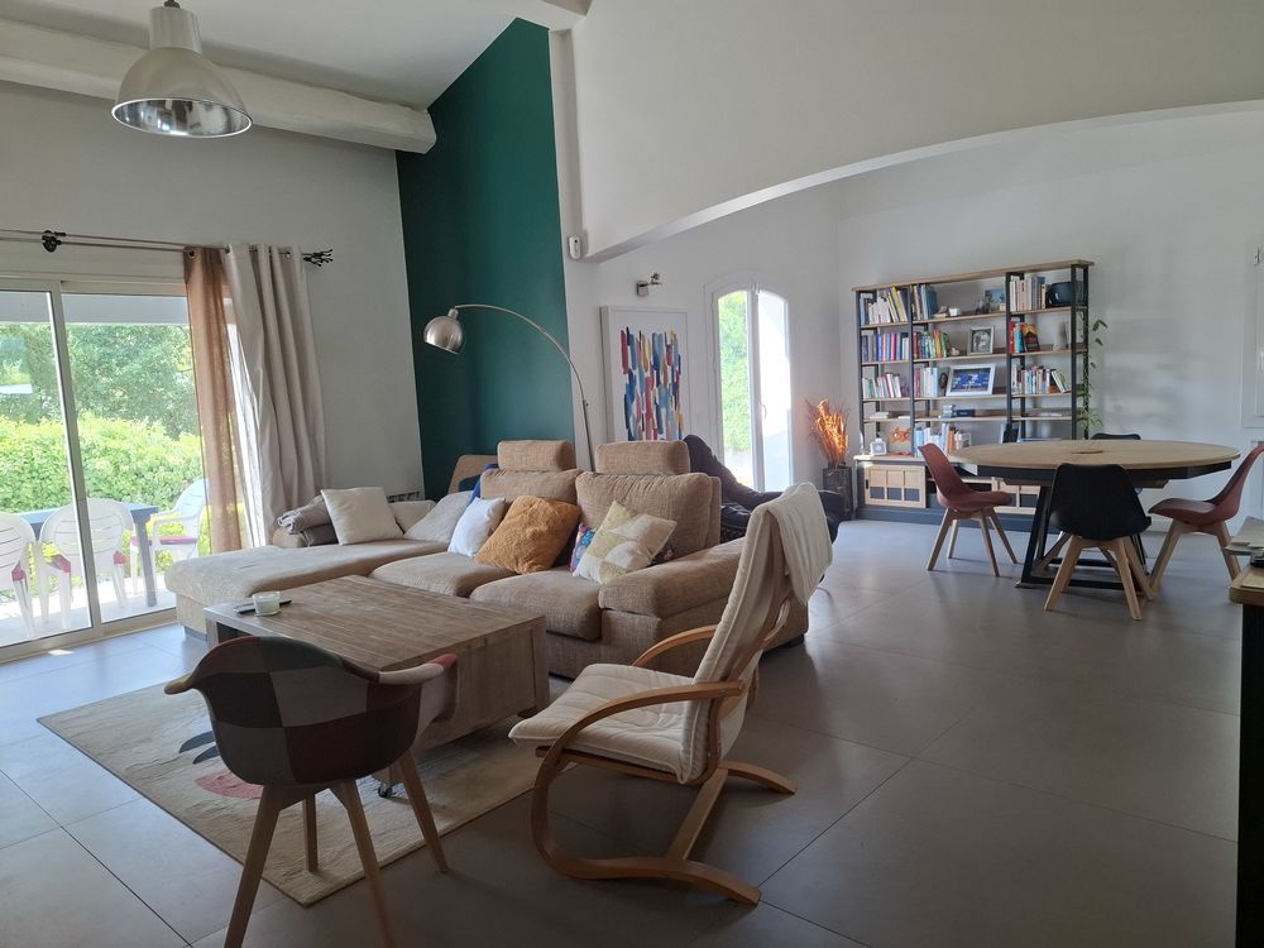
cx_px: 632
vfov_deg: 58.9
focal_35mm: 23
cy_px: 474
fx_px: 840
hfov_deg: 73.9
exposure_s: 1/120
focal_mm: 5.54
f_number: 1.8
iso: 125
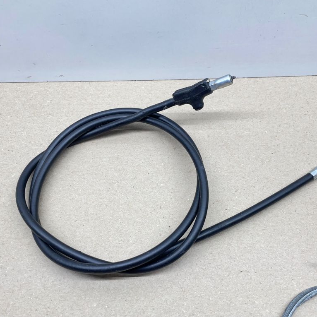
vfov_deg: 46.0
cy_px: 170
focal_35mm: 36
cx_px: 172
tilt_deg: -59.3
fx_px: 373
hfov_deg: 46.0
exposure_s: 1/100
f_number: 1.6
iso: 64
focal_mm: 4.2
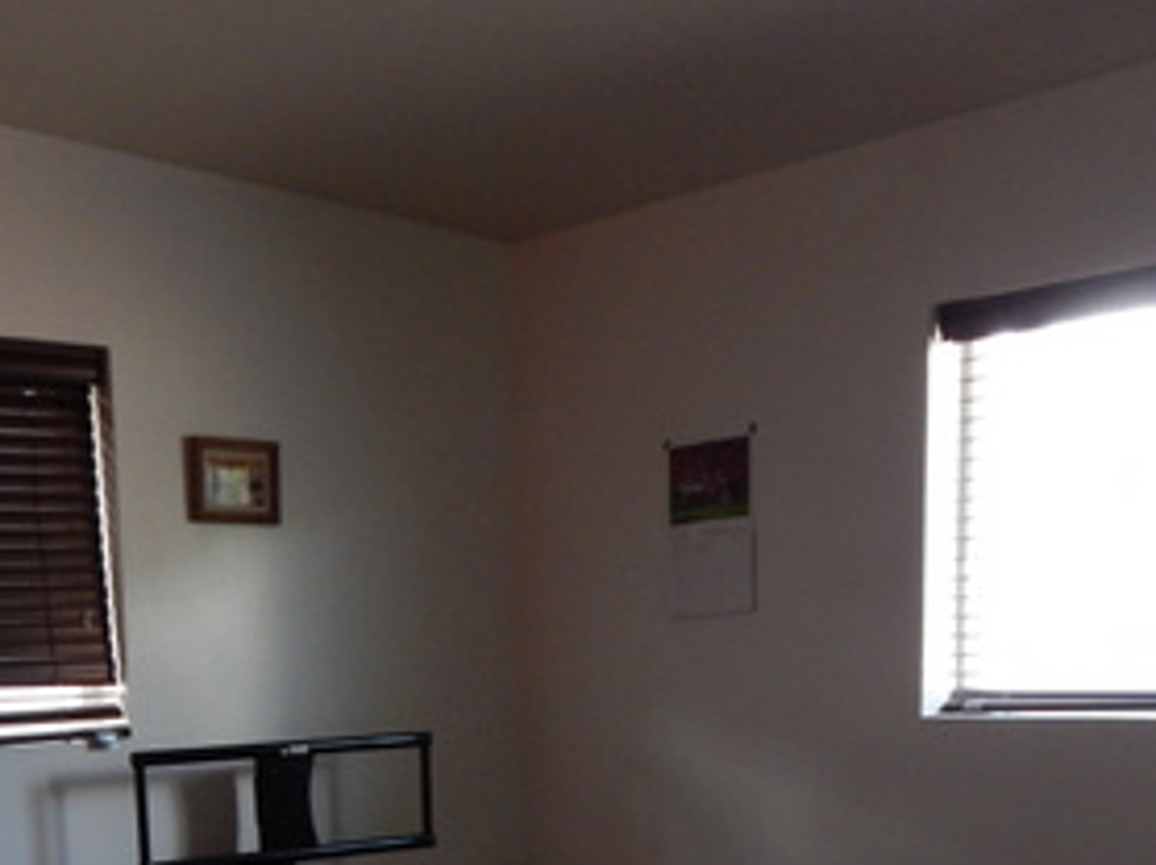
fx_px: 1768
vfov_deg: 25.3
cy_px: 977
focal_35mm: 53
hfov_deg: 36.0
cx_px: 420
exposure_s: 1/30
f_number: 3
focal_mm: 4
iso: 320
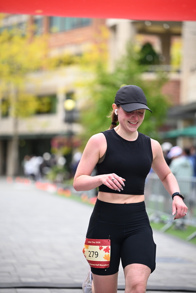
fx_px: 1020
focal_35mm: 125
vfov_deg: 16.4
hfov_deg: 11.0
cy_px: 146
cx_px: 98
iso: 640
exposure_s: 1/2000
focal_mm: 125
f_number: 2.8
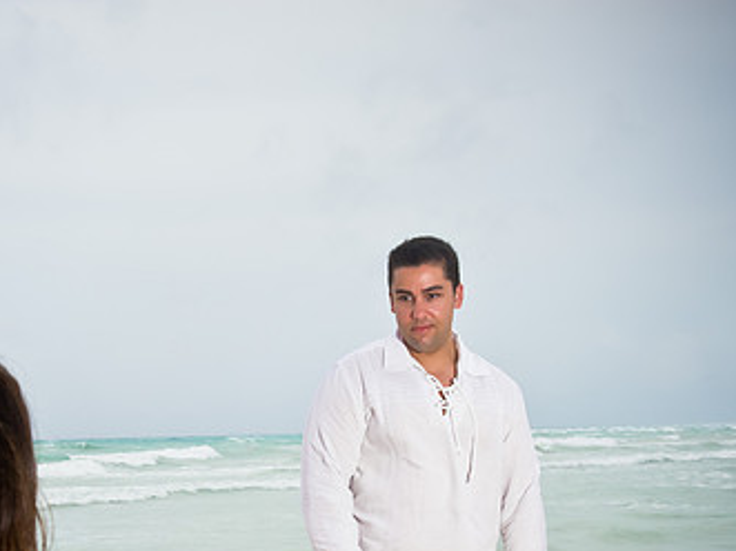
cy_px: 427
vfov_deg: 22.7
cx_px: 216
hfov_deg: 29.9
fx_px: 1360
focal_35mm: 64
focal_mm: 38
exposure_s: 1/160
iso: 1000
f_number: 14
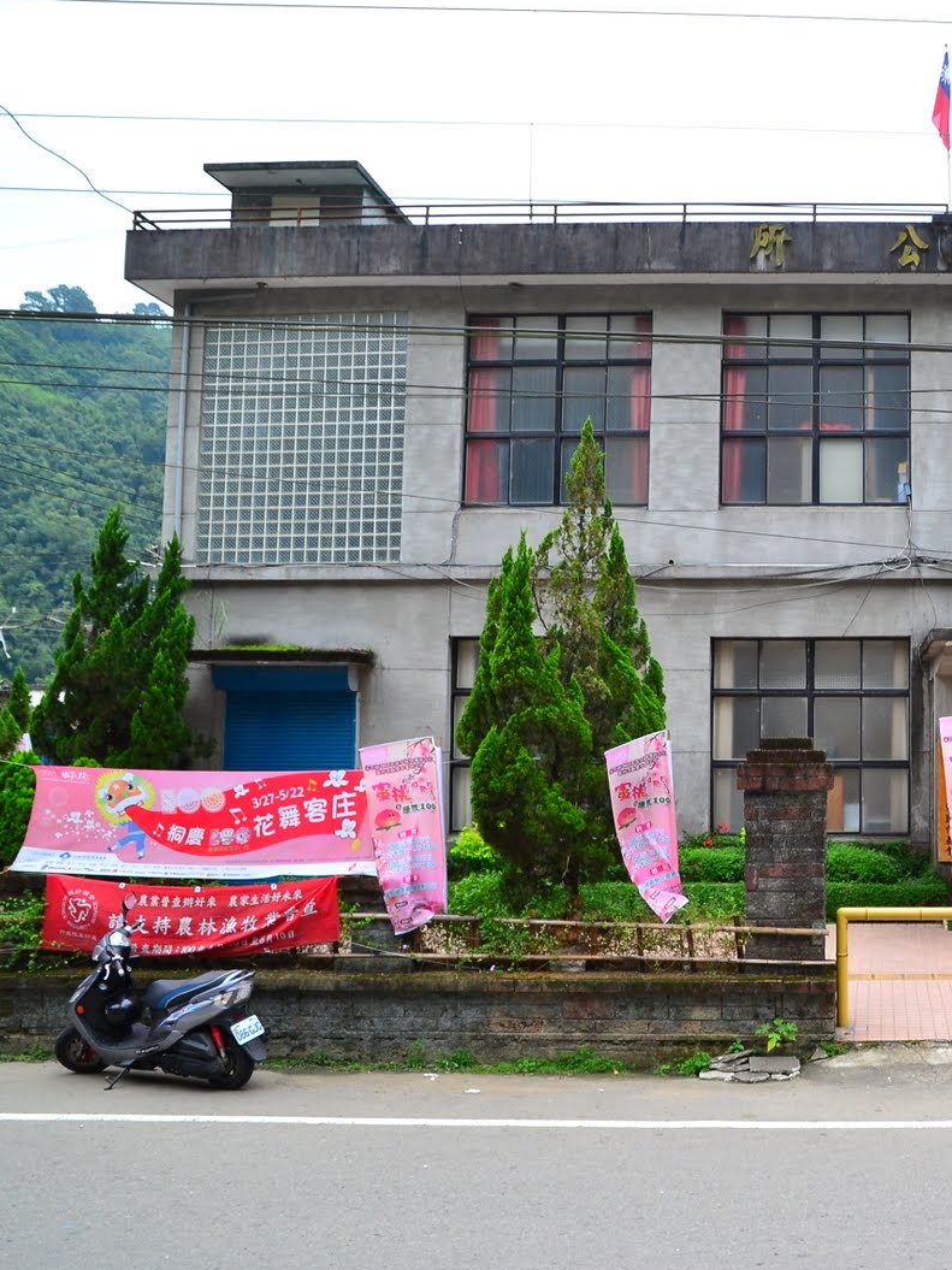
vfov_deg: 52.6
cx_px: 923
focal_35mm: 35
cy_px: 637
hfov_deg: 37.0
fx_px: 1284
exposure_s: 1/60
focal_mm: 16
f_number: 6.3
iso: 400
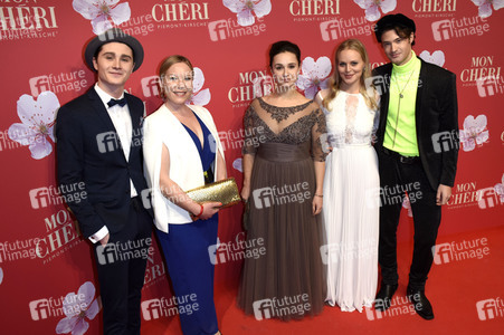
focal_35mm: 27
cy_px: 168
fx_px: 378
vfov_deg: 47.9
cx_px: 252
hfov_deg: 67.4
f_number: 6.3
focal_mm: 18
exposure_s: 1/125
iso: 640
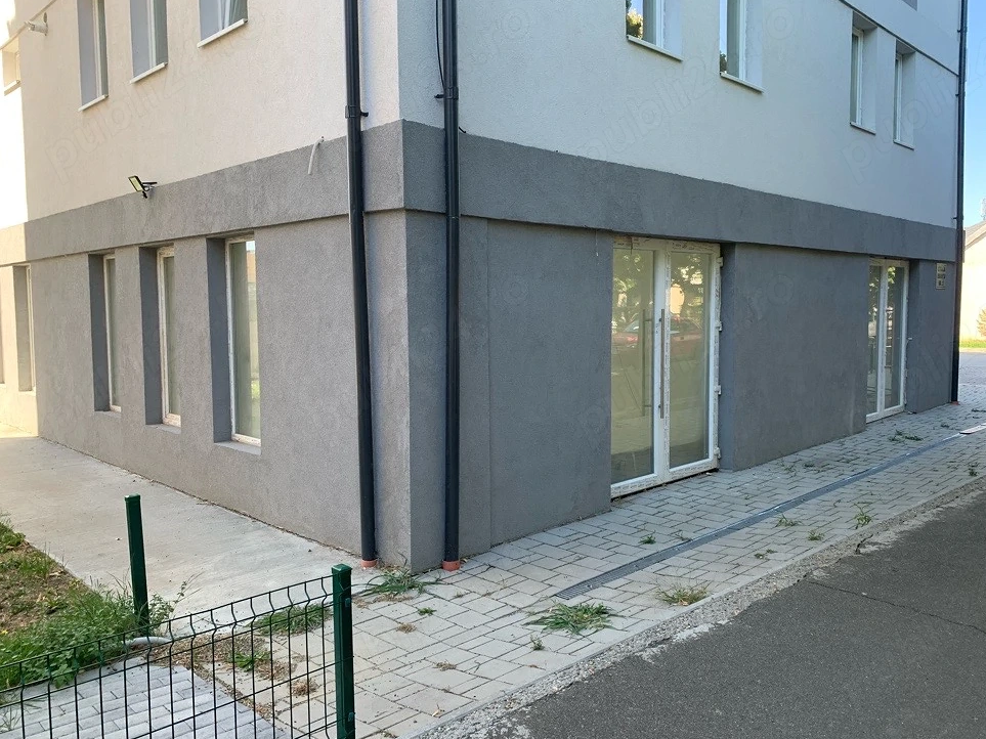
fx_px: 769
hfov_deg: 65.3
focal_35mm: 27
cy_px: 363
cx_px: 487
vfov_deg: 51.3
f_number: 1.8
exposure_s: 1/229
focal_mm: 4.25
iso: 25
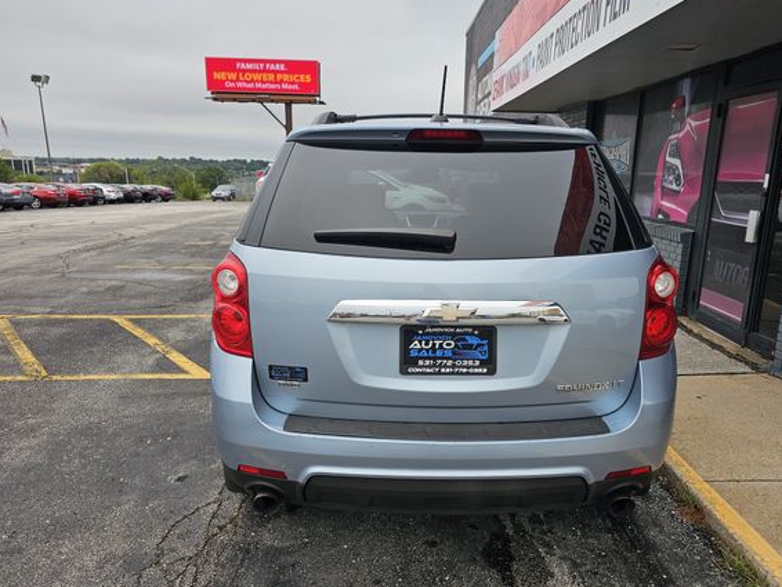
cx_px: 426
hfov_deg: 67.2
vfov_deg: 53.1
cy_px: 296
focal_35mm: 26
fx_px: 588
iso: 10
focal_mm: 6.3
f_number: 1.7
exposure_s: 1/617
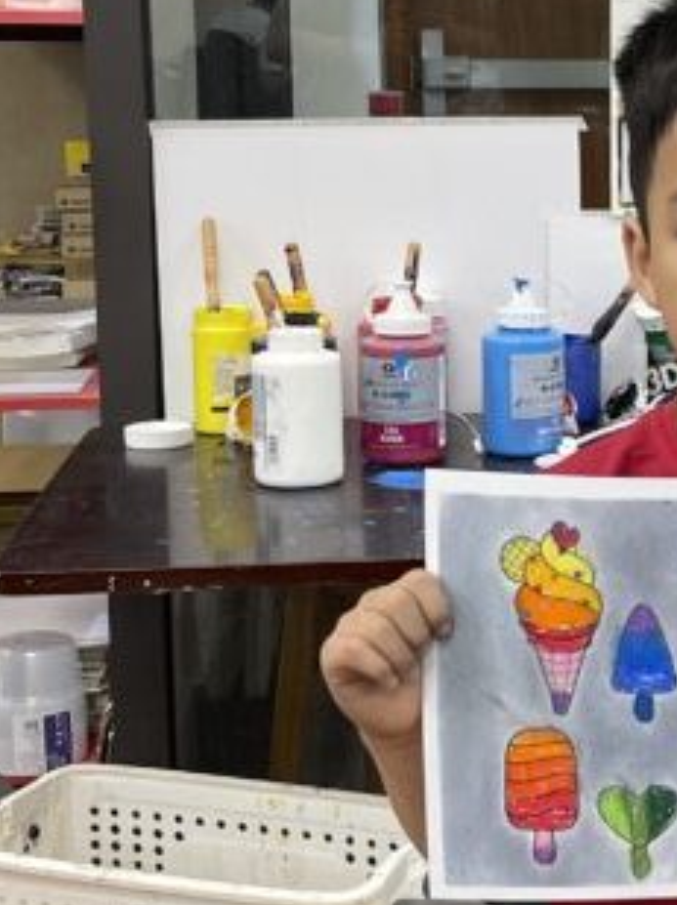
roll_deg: -1.7
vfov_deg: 24.1
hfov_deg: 17.5
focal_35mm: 81
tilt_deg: -10.2
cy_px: 395
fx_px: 2117
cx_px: 759
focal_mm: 5.1
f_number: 1.6
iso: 125
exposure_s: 1/121
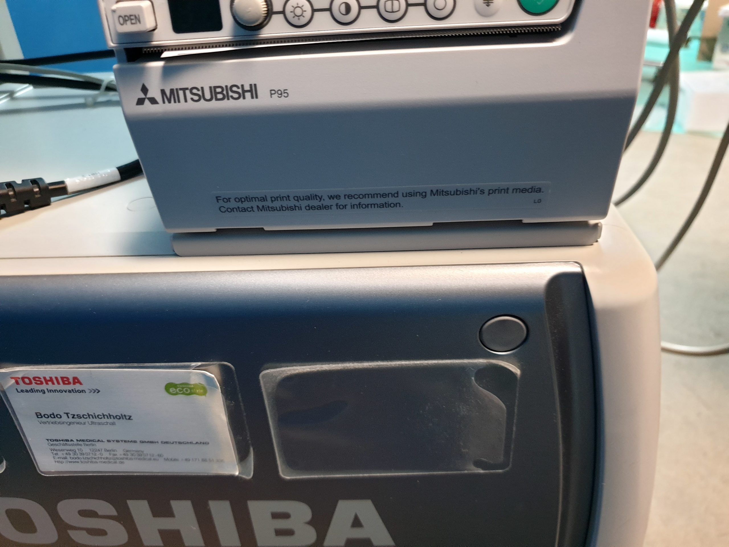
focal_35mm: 26
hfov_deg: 67.3
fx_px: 548
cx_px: 364
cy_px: 274
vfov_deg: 53.1
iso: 250
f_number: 1.5
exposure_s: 1/36
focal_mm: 4.3
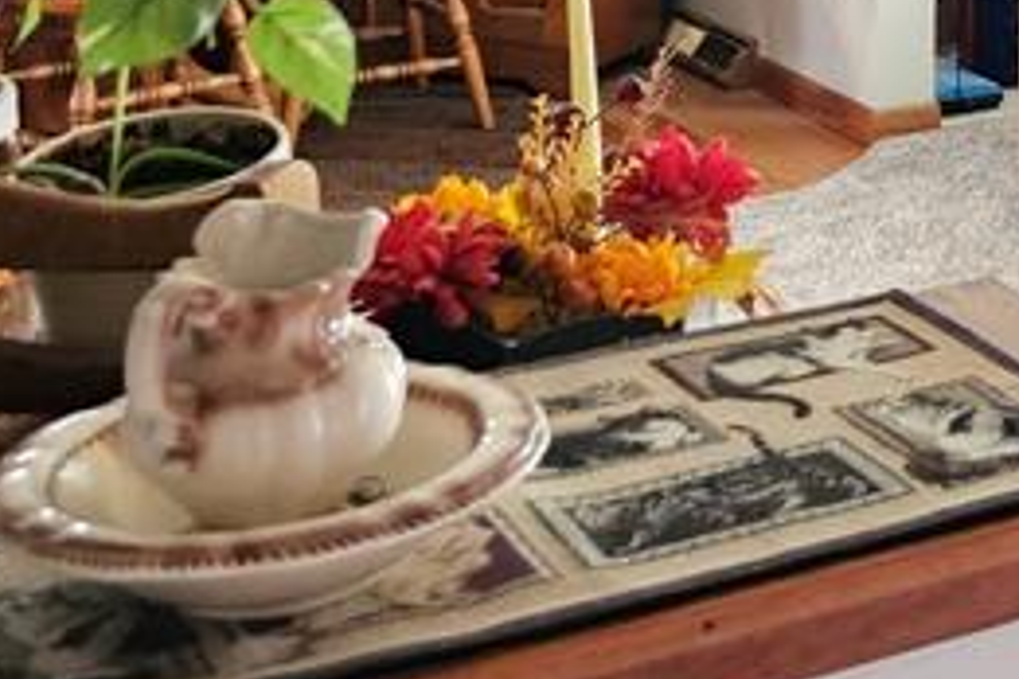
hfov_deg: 19.8
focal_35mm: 94
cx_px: 1347
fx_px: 2661
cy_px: -340
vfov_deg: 13.7
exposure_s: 1/24
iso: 640
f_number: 1.7
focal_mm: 6.3
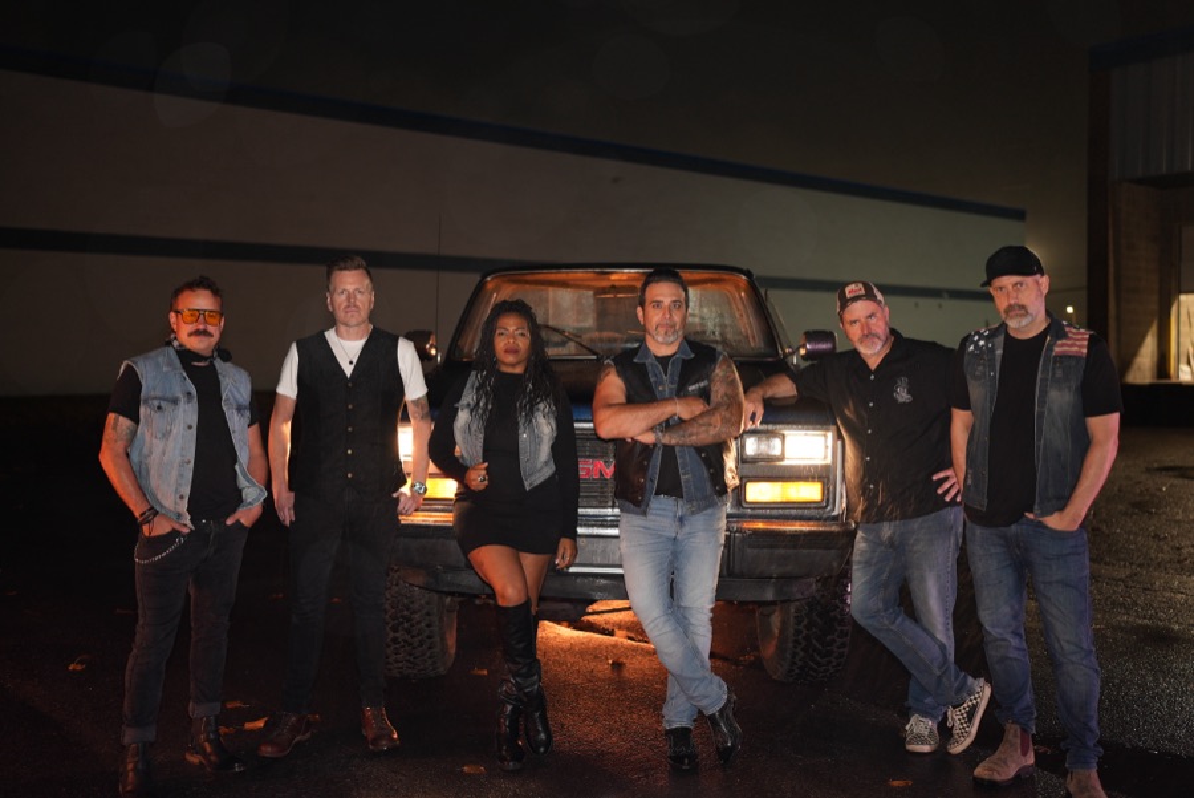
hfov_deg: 54.4
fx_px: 1161
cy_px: 399
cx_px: 597
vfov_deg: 37.9
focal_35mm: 35
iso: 320
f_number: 1.4
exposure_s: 1/50
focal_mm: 35
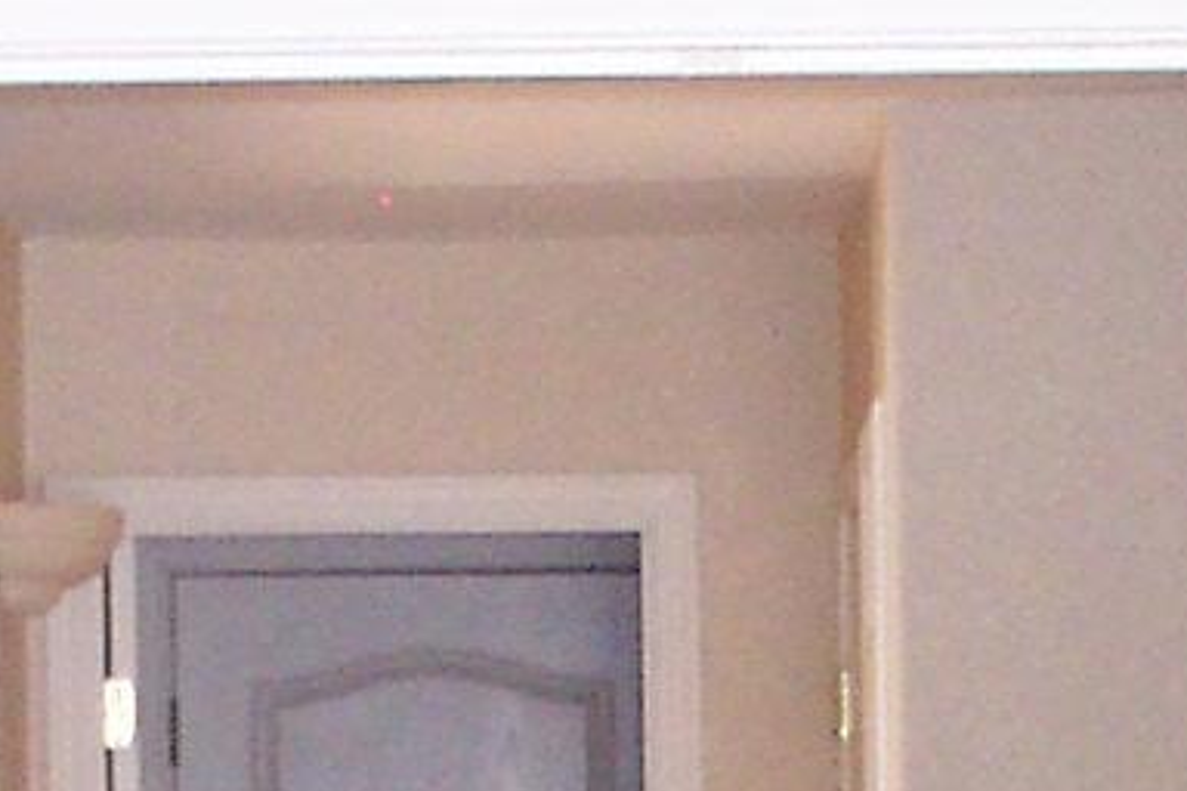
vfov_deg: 6.0
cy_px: 1458
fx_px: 7352
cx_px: 764
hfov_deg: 9.2
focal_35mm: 223
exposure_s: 1/30
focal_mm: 7.5
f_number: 2.8
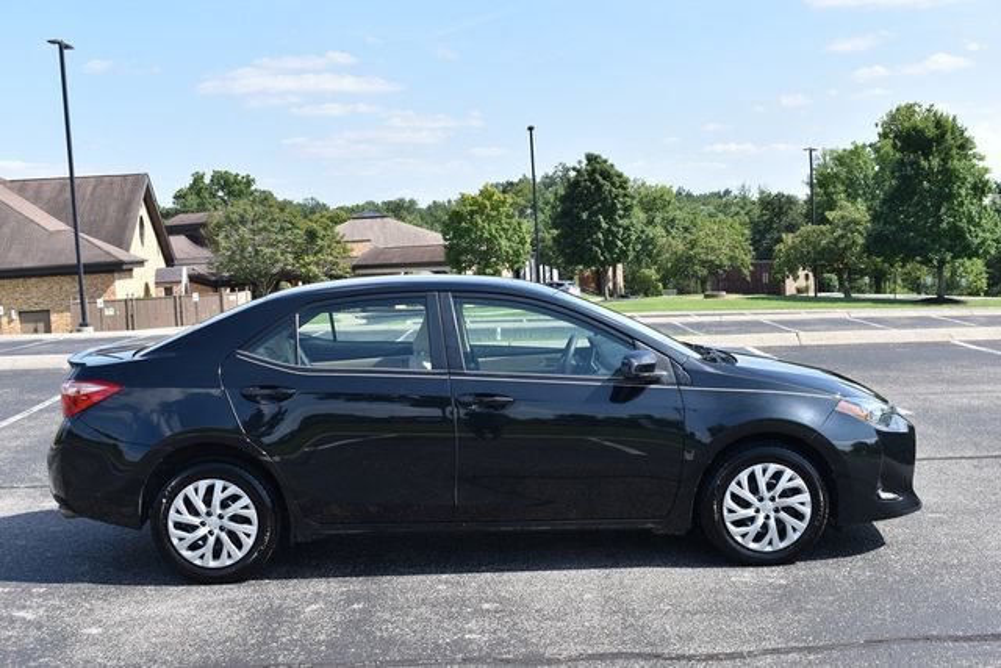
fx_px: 1168
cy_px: 334
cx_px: 500
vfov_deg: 31.9
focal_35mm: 42
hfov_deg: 46.4
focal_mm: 28
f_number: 8
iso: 160
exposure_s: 1/250
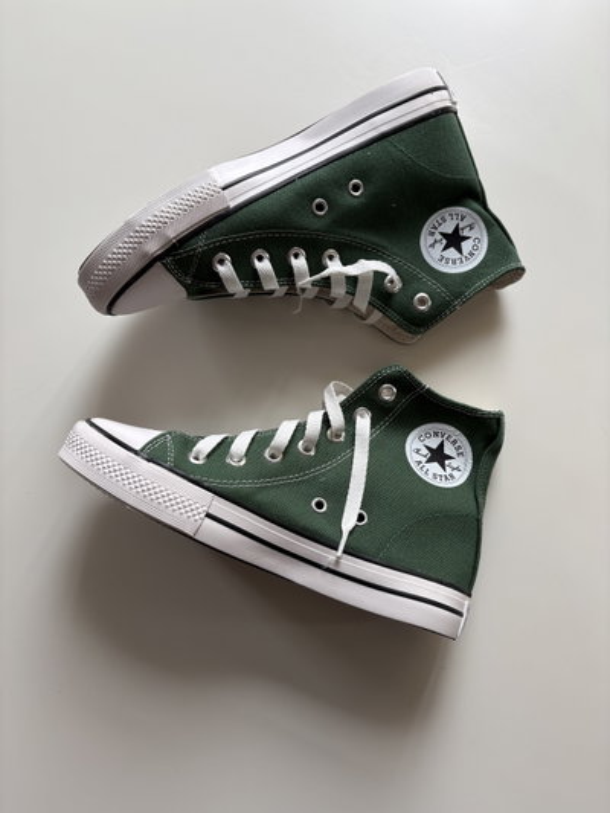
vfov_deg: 67.3
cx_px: 305
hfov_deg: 53.1
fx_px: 611
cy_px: 406
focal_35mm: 26
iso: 50
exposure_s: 1/121
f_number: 1.6
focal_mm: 5.96
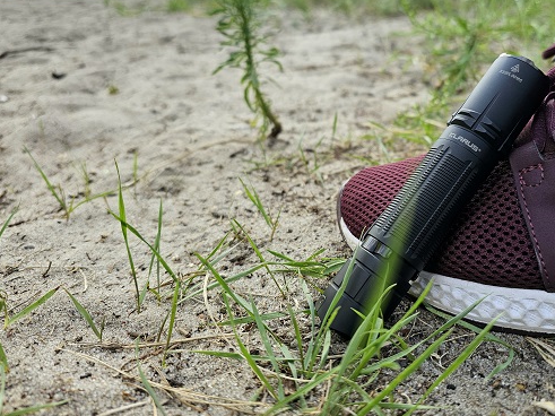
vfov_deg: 46.6
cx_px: 357
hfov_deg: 59.0
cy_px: 170
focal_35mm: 30
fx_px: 481
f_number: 1.7
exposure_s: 1/182
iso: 50
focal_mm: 6.3
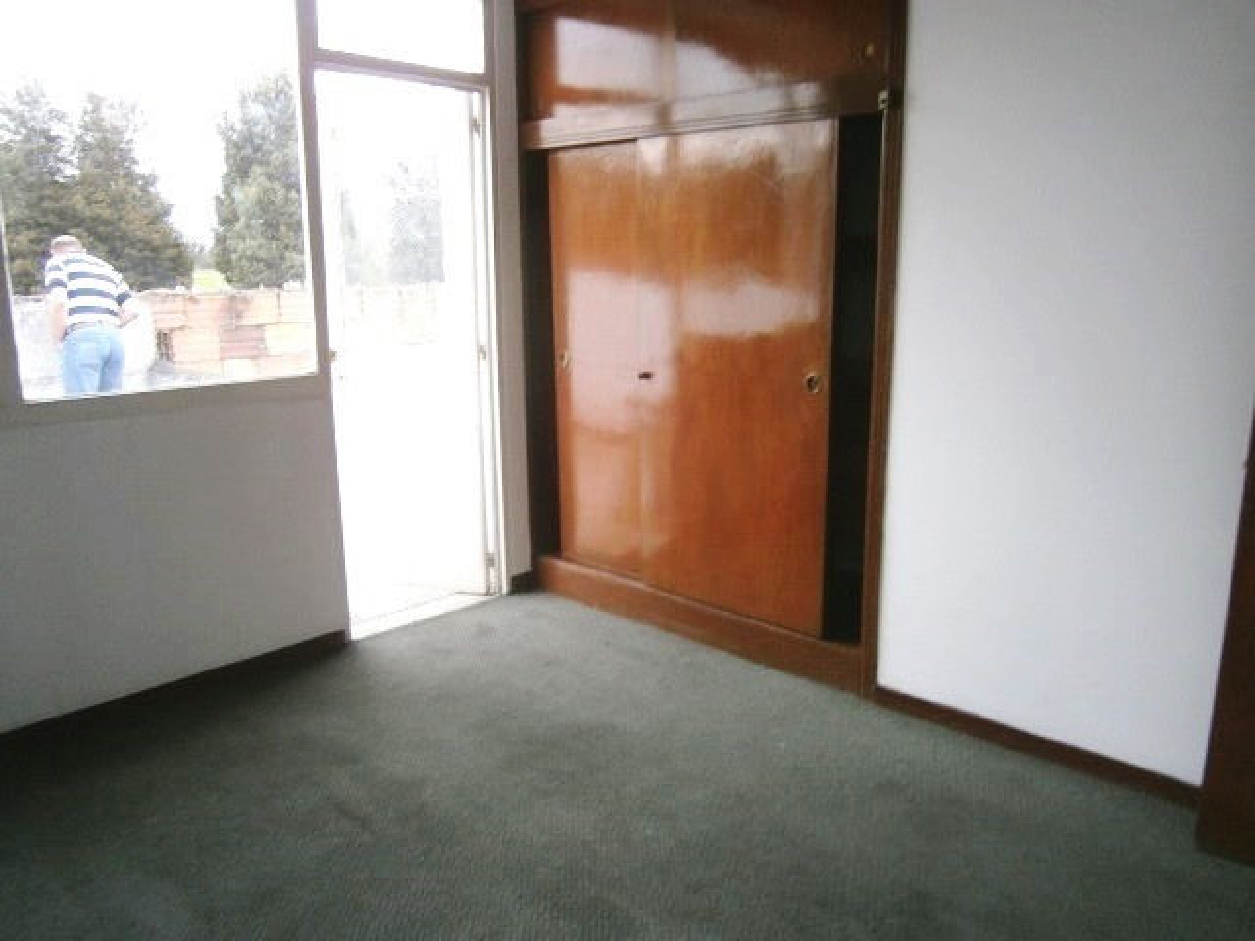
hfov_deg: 67.3
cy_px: 470
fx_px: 943
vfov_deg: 53.1
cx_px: 628
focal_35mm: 26
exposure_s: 1/60
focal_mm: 4.7
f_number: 2.8
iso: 80
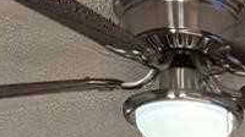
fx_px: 1019
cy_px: 698
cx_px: 343
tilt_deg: -11.7
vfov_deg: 5.6
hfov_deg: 13.1
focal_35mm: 157
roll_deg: +0.8
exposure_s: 1/120
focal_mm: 6.76
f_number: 1.78
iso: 250
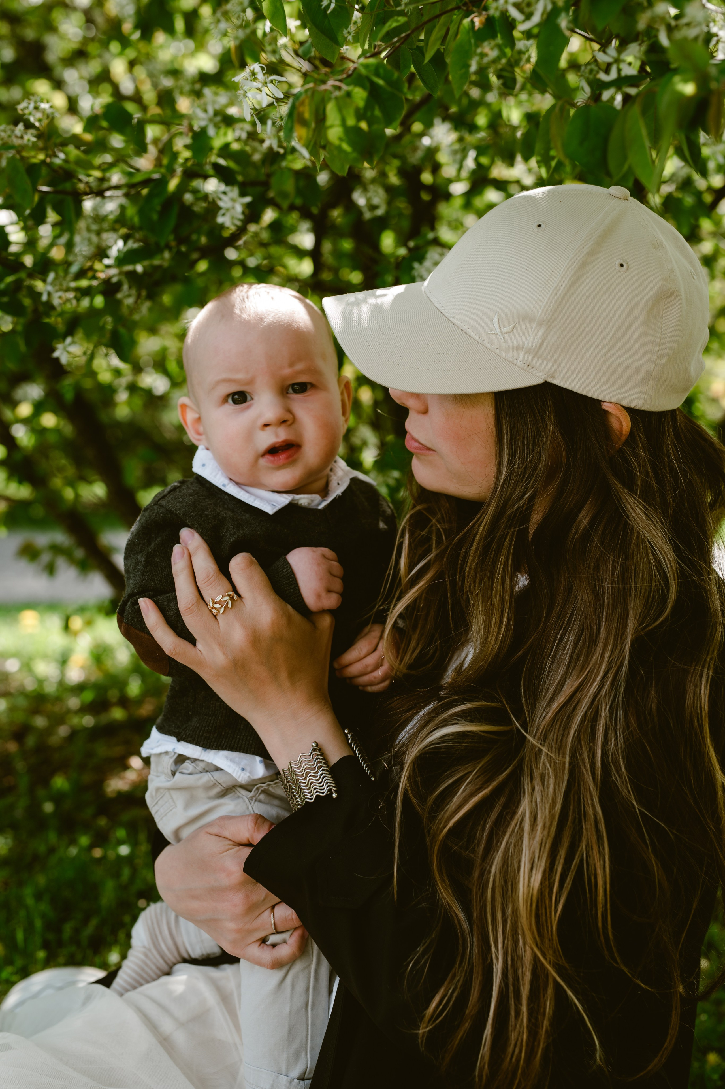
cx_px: 362
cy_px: 544
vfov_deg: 39.6
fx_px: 1511
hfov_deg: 27.0
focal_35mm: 50
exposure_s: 1/320
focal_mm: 50
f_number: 4
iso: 200
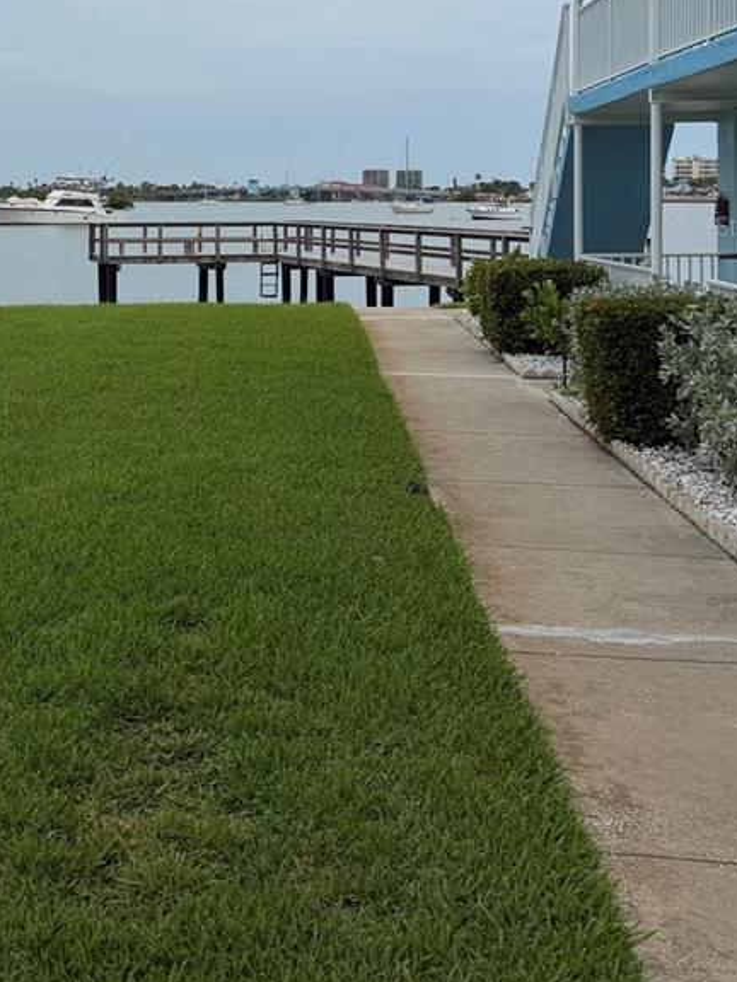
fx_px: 1419
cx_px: 68
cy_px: 225
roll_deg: +2.0
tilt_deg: -0.6
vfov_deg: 37.1
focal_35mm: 50
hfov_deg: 28.0
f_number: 1.78
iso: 80
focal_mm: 6.76
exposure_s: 1/3759
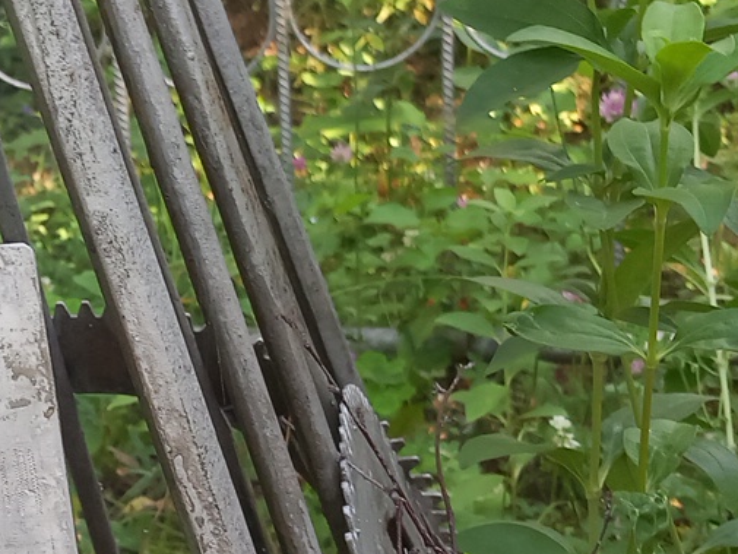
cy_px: 219
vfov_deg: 19.1
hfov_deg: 24.6
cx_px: 64
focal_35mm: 77
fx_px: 1642
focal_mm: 4
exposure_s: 1/101
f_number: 1.8
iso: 155
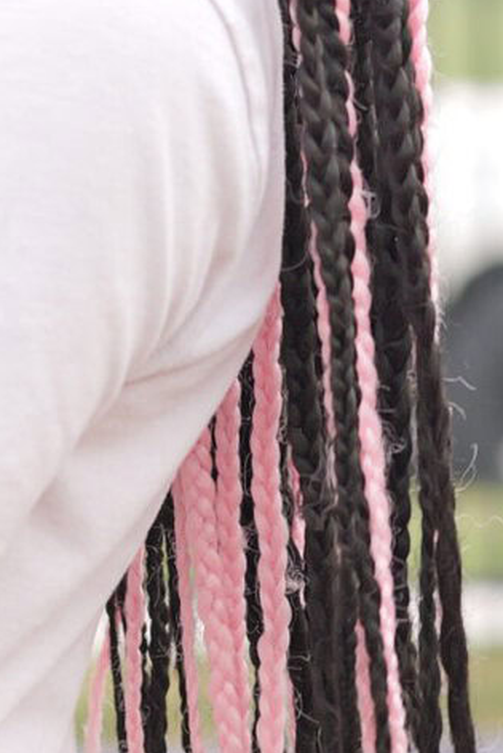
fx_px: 5214
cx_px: -671
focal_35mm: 249
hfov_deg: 5.4
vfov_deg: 8.2
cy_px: 45
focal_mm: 49
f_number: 2.8
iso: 1600
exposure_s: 1/60
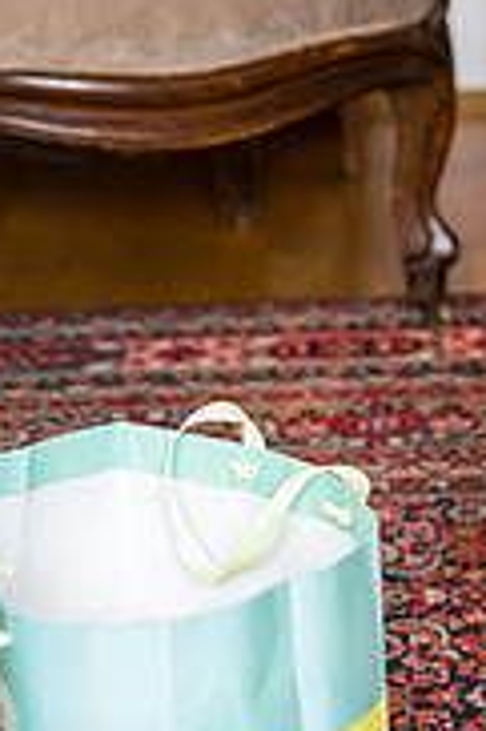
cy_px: 317
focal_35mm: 173
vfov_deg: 11.9
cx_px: 584
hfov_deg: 7.8
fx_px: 3510
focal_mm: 70
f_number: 4
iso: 640
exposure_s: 1/60
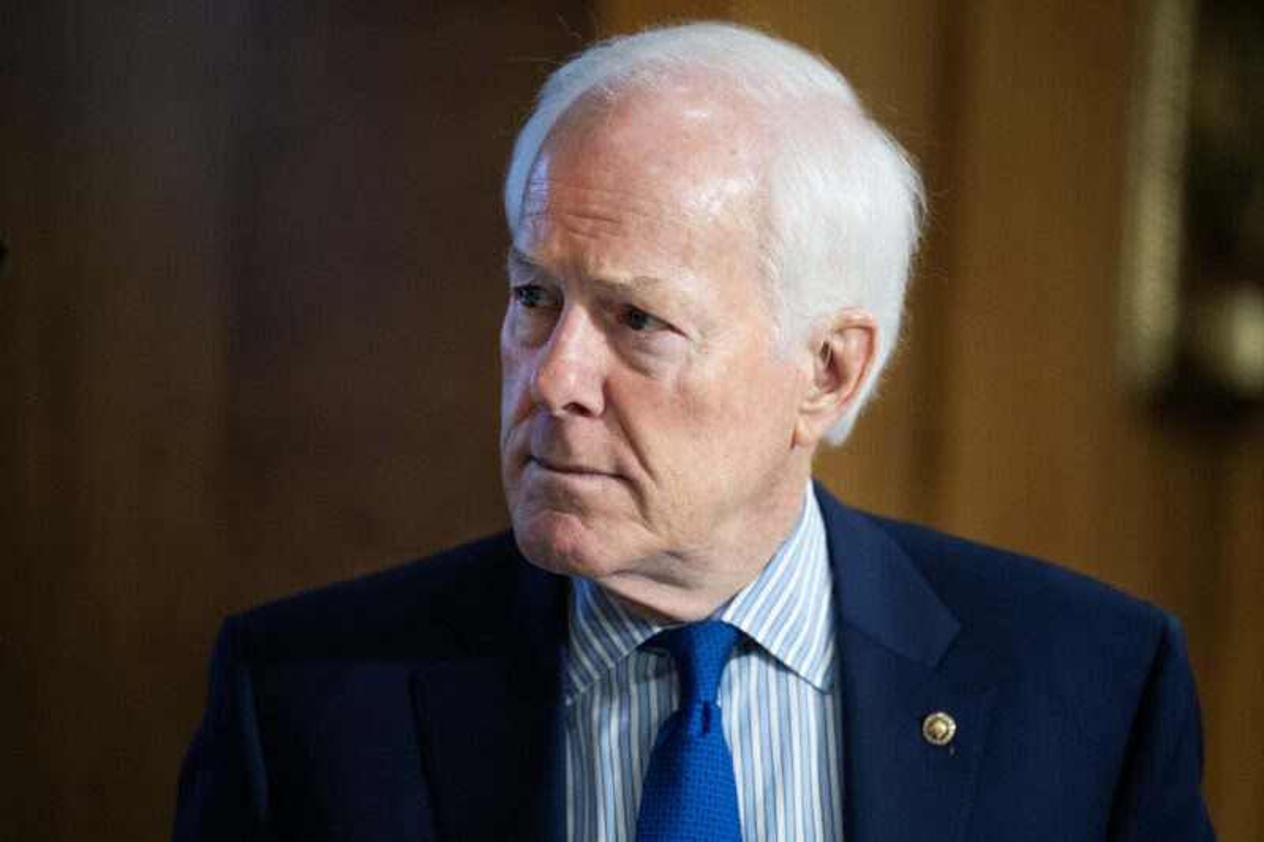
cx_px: 632
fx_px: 7020
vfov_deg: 6.9
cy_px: 421
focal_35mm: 200
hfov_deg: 10.3
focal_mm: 200
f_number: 2.8
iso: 3200
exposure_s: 1/160
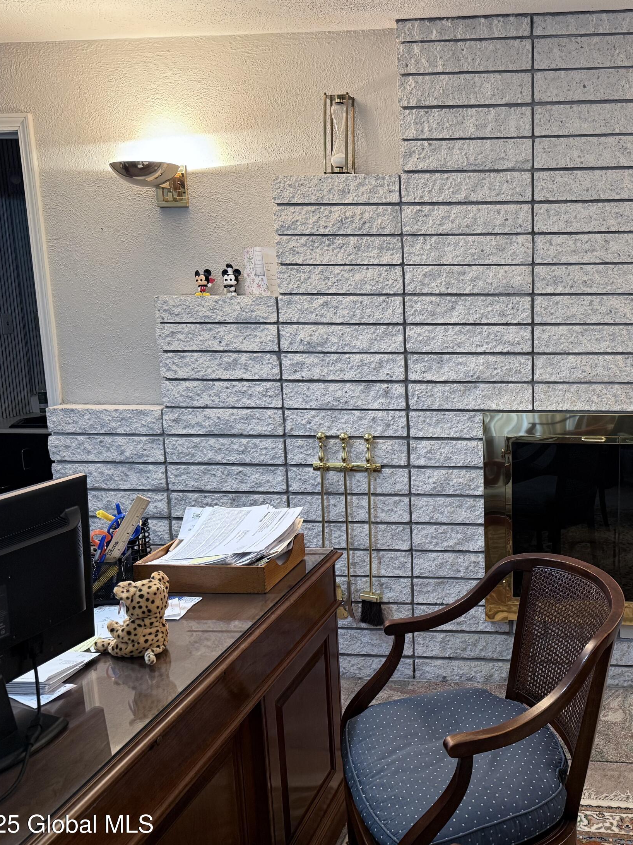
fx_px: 805
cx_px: 526
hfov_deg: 40.7
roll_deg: -0.1
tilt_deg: -9.9
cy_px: 428
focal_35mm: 33
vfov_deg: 55.4
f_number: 1.78
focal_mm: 6.76
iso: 200
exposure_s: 1/60
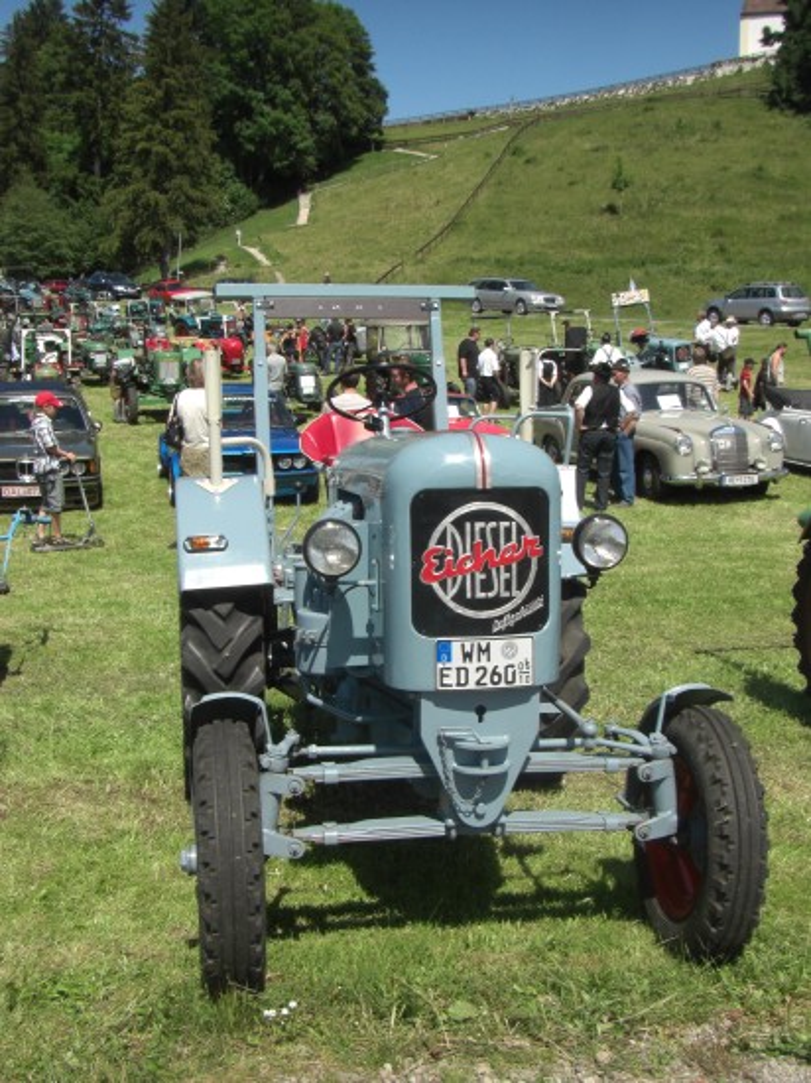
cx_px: 406
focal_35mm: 38
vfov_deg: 49.0
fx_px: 1188
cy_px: 542
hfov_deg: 37.7
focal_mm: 6.3
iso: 64
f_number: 4.6
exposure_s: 1/320
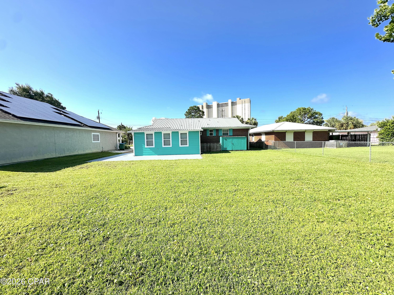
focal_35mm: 14
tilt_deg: -3.7
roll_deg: +1.1
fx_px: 159
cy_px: 148
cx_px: 197
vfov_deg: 85.7
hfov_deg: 102.1
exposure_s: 1/1887
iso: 50
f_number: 2.2
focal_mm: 2.22
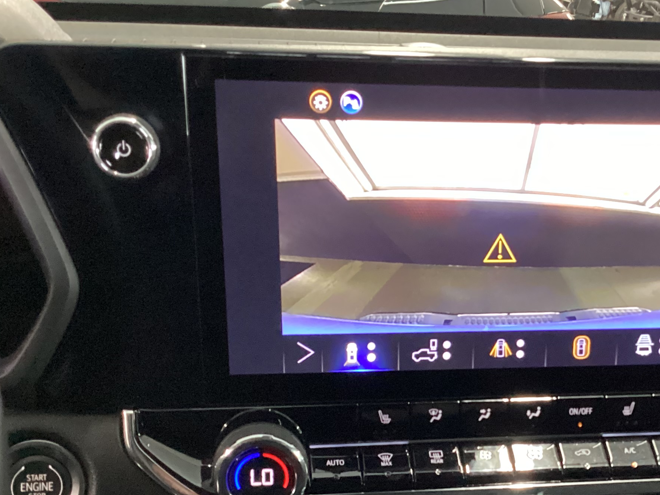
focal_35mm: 57
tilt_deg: -25.3
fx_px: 1087
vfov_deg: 25.0
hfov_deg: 33.2
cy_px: 428
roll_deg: -5.3
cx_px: 478
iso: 640
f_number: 2.4
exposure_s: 1/20
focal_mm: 3.3
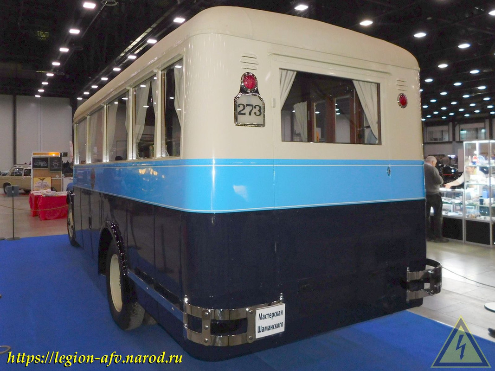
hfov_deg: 73.9
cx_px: 248
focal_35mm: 23
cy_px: 186
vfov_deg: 58.9
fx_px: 329
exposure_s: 1/30
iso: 200
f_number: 3
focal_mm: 4
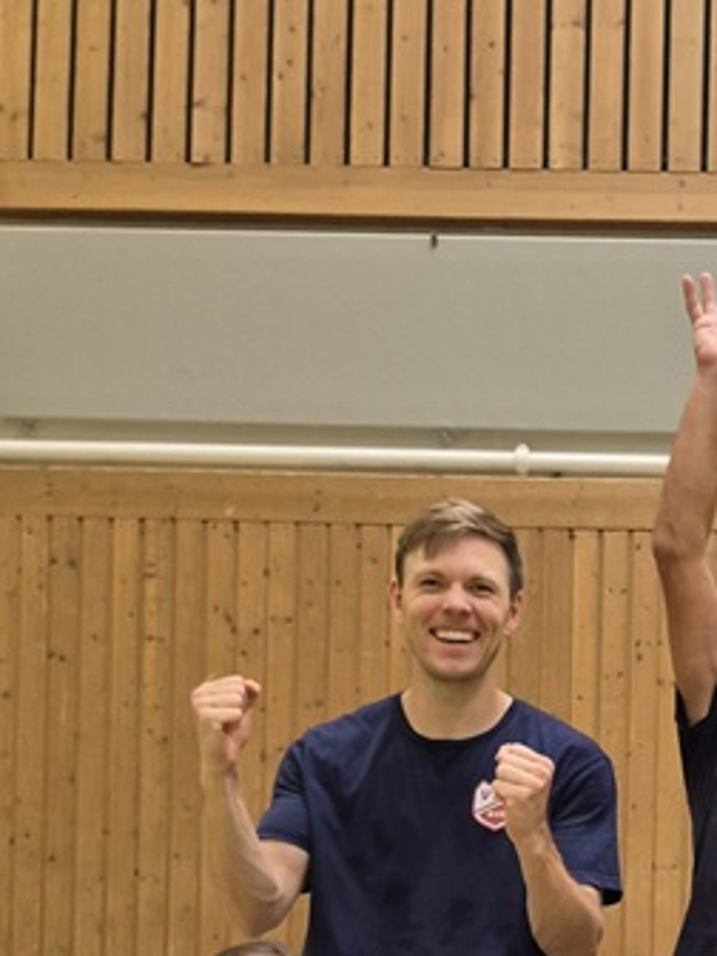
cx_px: 811
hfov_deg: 20.0
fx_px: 1933
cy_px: 1081
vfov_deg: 25.5
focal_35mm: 70
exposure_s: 1/100
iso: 250
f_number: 1.8
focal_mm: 5.4
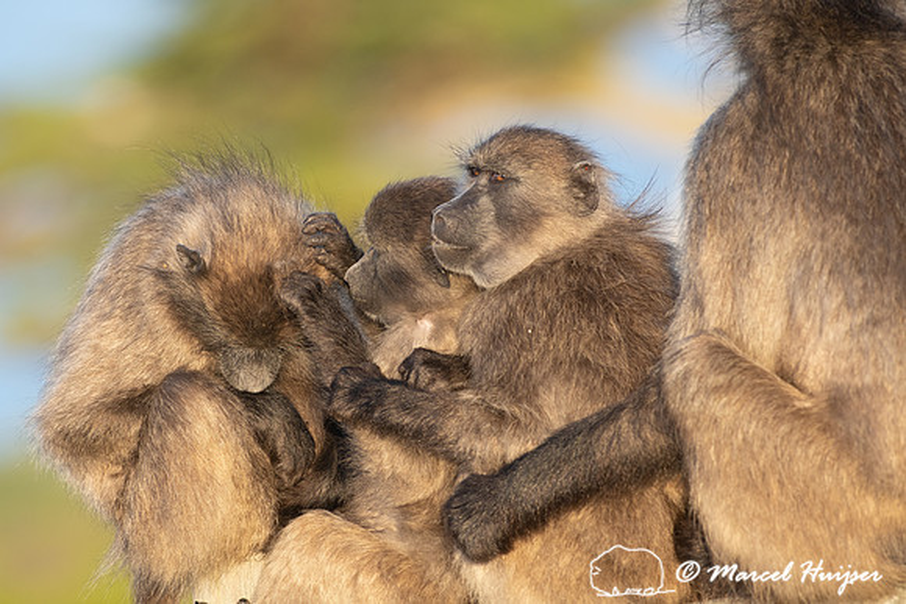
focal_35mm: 600
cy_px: 302
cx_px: 453
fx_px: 15103
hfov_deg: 3.4
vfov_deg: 2.3
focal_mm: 600
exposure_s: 1/400
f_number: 11
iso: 800
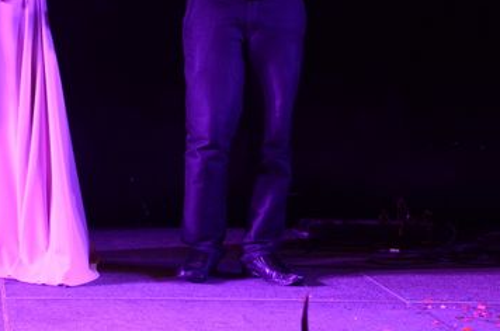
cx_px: 6
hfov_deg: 17.0
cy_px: -38
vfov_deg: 11.4
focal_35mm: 118
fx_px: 1638
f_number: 5
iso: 1000
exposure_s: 1/80
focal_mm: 35
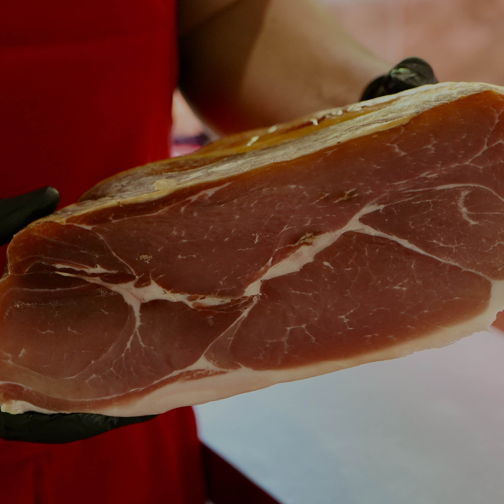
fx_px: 1285
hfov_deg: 22.2
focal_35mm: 78
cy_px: 252
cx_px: 223
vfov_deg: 22.2
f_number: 5.6
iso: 3200
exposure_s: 1/160
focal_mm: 61
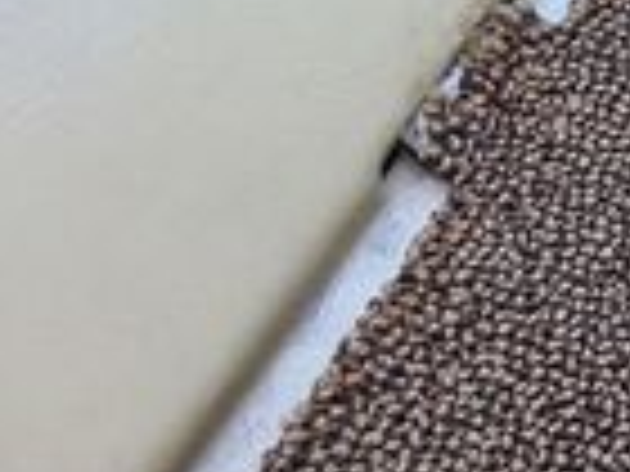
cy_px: -548
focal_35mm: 119
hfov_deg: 13.2
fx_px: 2166
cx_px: 1431
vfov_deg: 11.0
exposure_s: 1/59
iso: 125
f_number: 1.8
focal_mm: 5.4
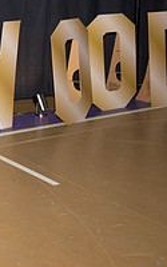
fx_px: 517
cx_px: -159
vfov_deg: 27.9
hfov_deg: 15.1
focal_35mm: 71
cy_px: 25
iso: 1000
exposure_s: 1/60
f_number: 5.6
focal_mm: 24
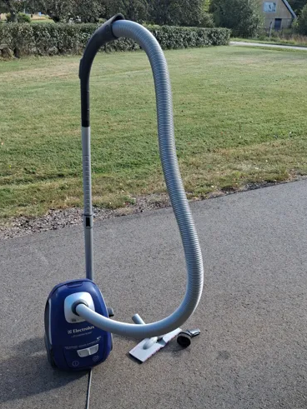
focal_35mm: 33
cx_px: 140
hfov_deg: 42.9
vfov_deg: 54.9
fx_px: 390
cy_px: 248
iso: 25
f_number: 1.8
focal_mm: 4
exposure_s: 1/104
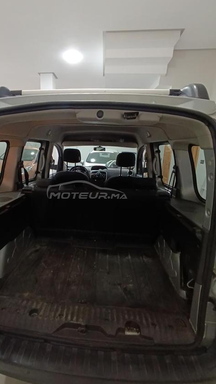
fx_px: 183
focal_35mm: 18
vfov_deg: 92.7
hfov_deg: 60.5
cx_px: 87
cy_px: 189
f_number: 2.2
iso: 400
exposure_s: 1/33.3
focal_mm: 1.65
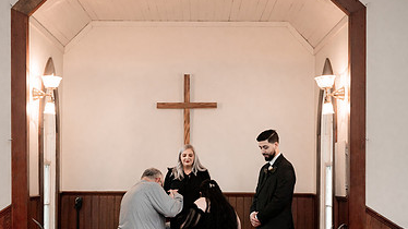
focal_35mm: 67
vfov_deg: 17.8
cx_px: 181
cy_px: 178
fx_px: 725
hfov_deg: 31.4
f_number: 2.8
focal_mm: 40
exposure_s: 1/250
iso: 500
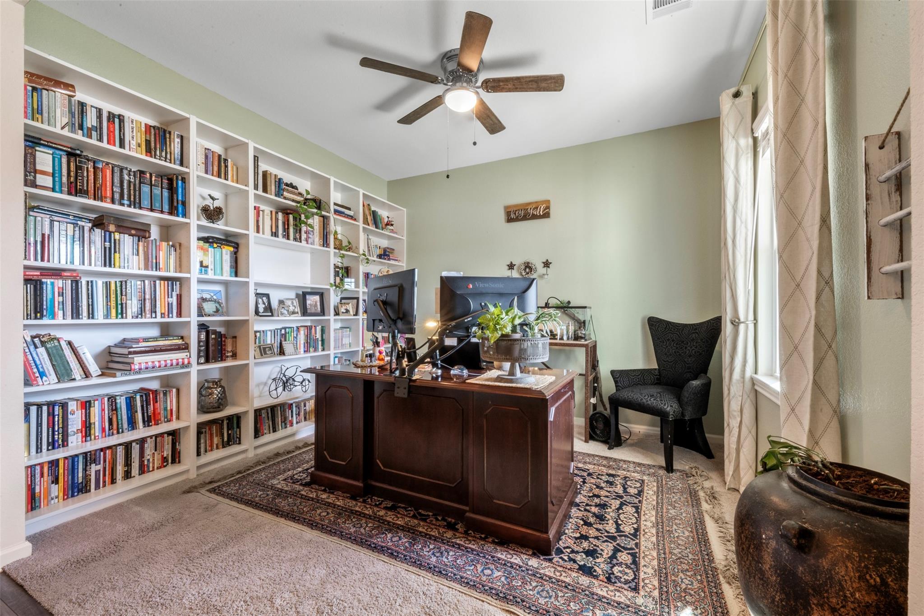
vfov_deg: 77.3
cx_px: 462
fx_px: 385
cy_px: 308
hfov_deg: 100.4
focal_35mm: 15
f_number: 9
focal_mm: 15
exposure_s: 6
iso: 250
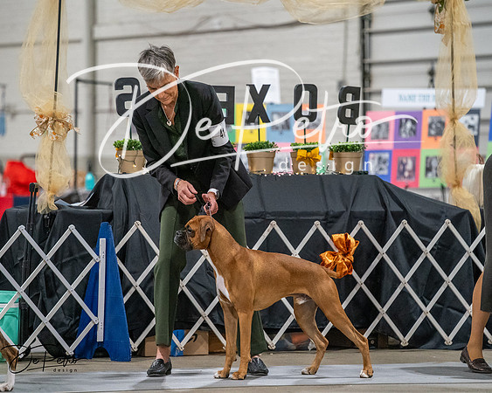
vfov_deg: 6.9
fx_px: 3279
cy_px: 196
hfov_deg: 8.6
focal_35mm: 225
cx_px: 246
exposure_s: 1/250
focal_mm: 200
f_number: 3.5
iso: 6400
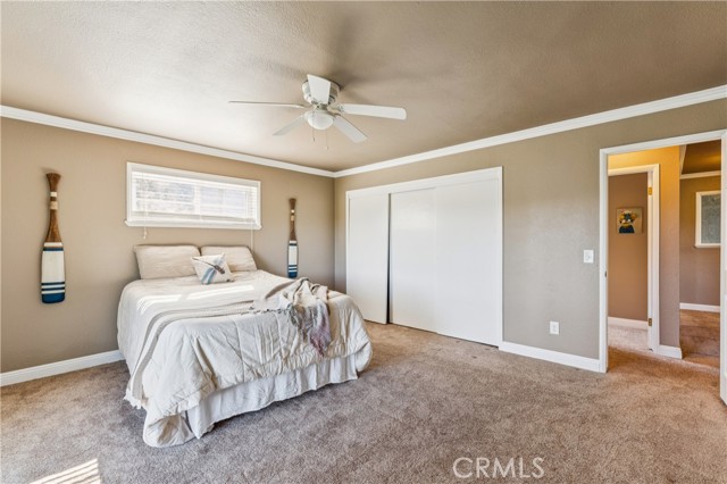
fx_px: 323
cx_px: 364
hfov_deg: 96.8
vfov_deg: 73.7
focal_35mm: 16
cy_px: 242
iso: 100
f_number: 13
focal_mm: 16
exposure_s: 1/1.67
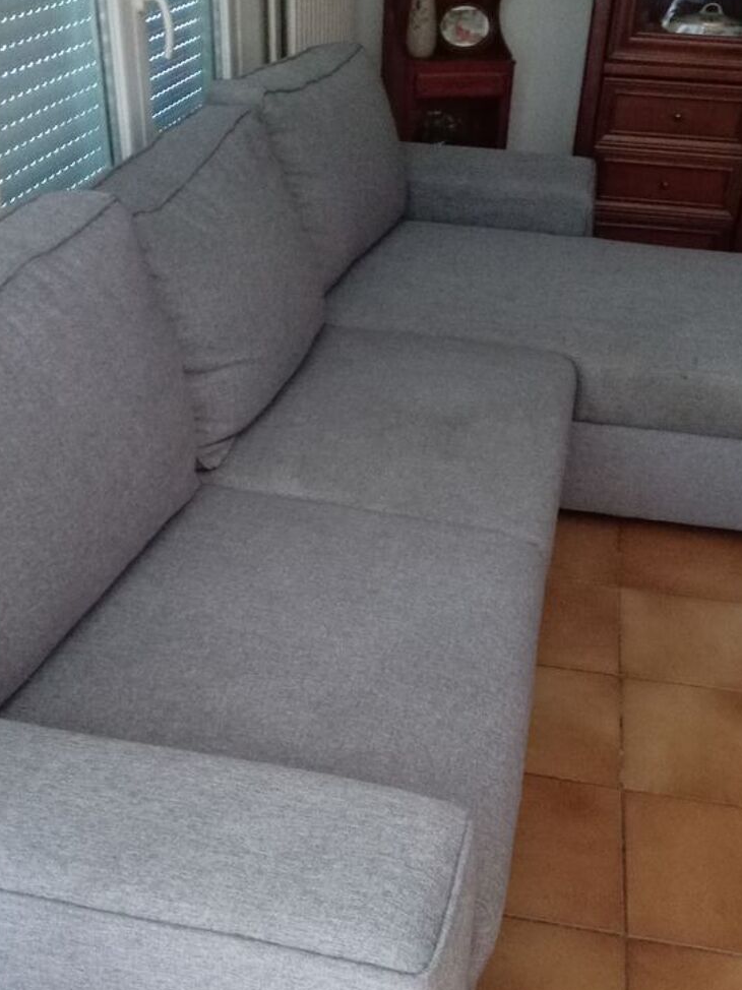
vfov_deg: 49.6
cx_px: 353
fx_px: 1058
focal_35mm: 37
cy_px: 625
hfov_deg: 38.6
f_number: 1.8
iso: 7187
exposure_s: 1/12.5
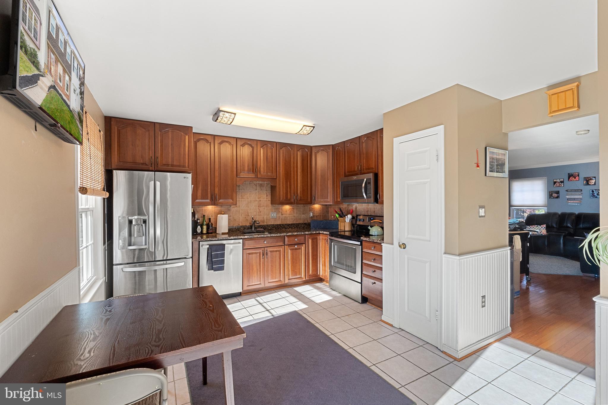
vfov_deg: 77.3
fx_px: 253
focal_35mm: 15
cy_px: 202
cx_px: 304
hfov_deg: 100.4
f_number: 8
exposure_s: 1/40
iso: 640
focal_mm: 10
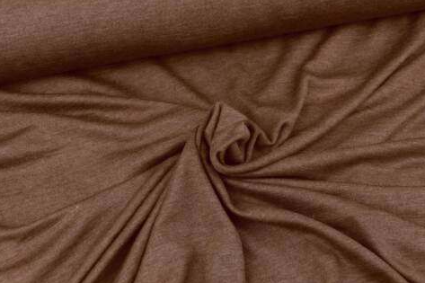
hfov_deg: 36.3
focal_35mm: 55
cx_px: 217
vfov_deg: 24.6
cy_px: 133
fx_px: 649
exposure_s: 1/80
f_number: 3.3
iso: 320
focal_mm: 18.17
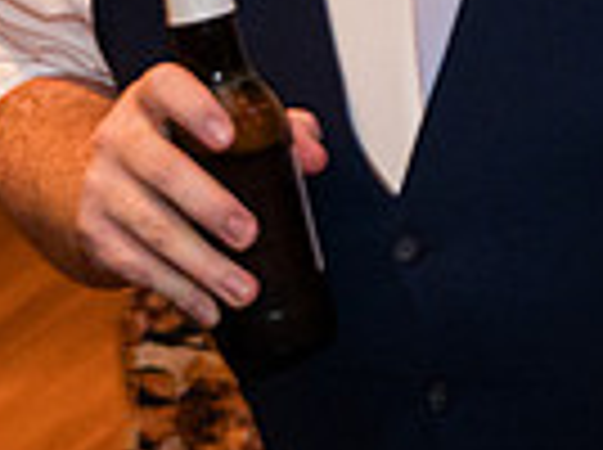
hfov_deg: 7.6
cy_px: -140
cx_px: -302
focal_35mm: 257
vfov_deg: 5.7
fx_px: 4469
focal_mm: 58
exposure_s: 1/60
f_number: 4
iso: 4000
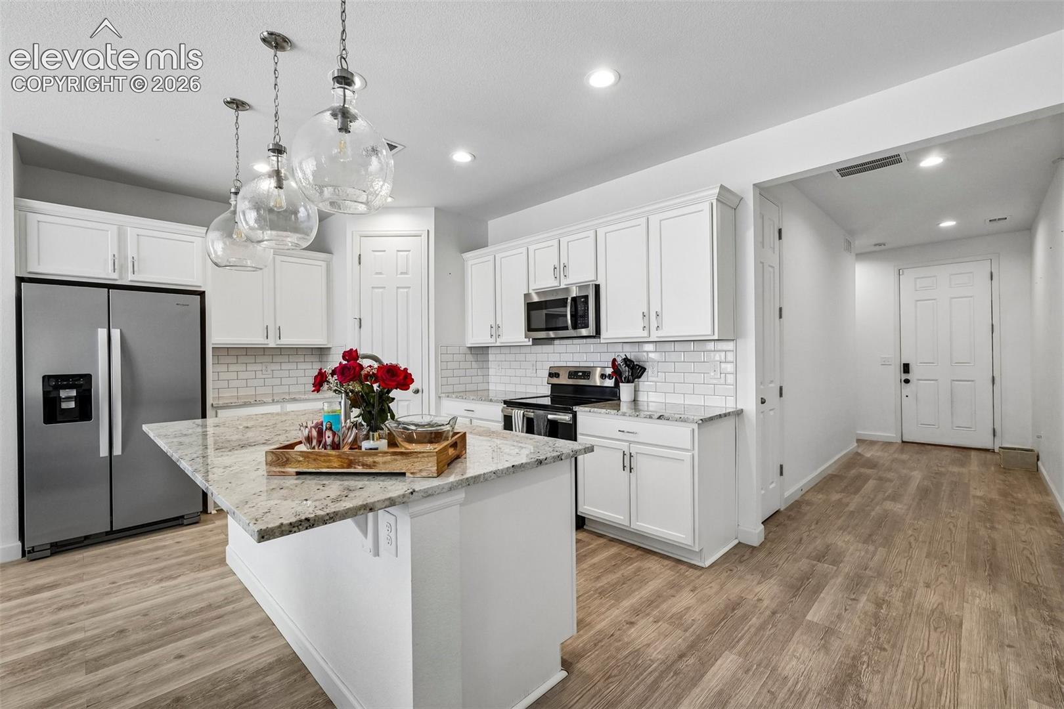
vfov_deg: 77.3
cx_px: 532
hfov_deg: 100.4
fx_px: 443
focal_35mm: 15
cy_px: 354
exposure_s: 1/80
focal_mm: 10
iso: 800
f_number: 8
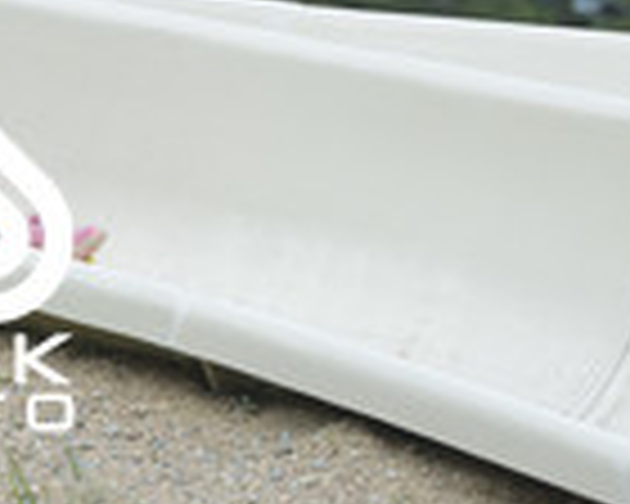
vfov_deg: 3.0
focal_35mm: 523
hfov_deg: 3.7
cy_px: 241
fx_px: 9752
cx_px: -63
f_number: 6.3
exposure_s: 1/640
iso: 400
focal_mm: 195
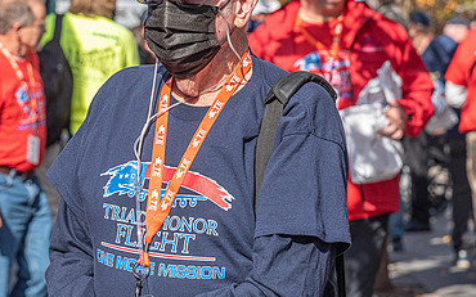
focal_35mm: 192
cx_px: 181
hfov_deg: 10.9
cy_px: 82
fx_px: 2490
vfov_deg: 6.8
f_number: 8
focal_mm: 120
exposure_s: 1/1000
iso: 500
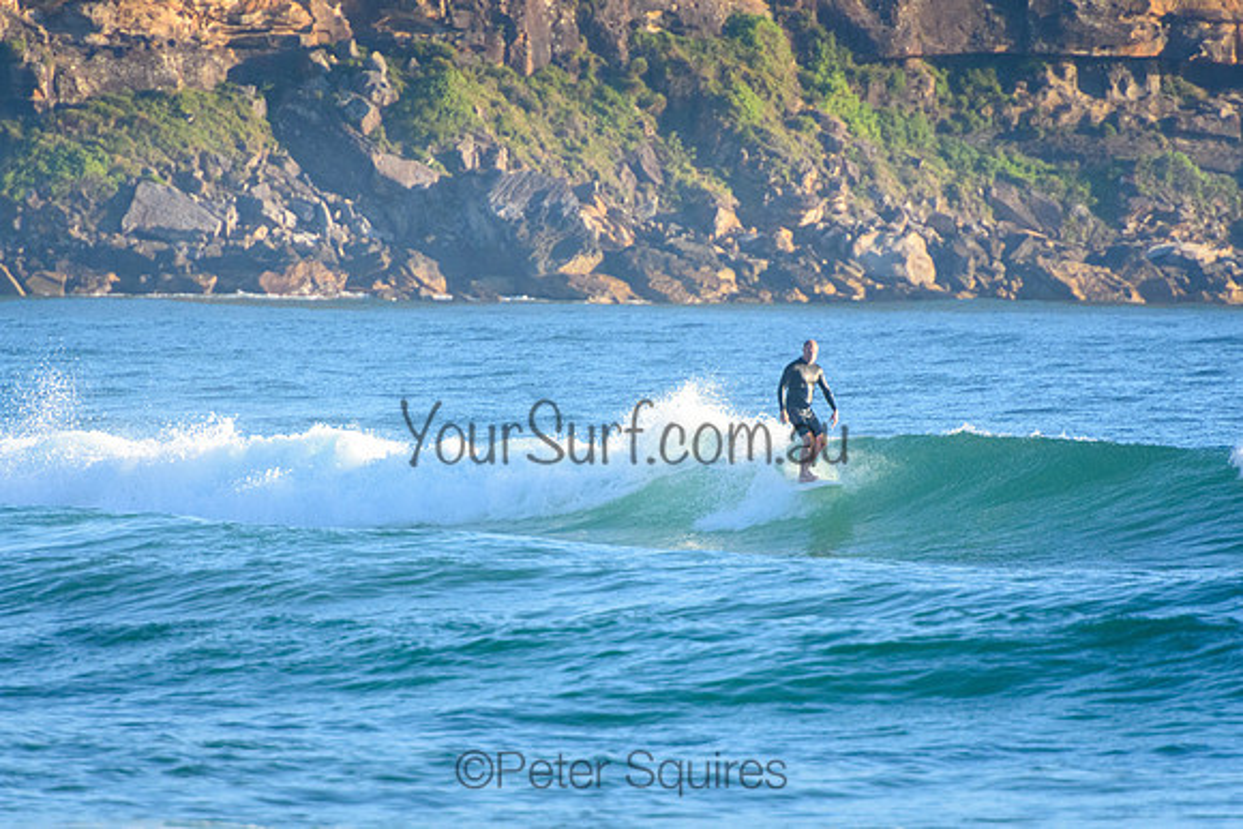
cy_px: 414
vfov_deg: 2.3
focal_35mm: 600
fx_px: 20721
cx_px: 622
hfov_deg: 3.4
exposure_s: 1/2500
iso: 1100
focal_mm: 400
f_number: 5.6
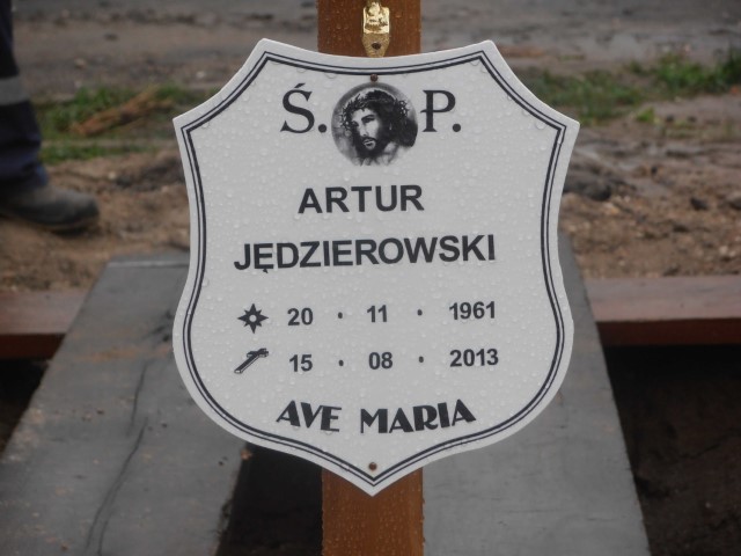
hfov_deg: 10.0
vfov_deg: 7.5
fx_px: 4238
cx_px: 370
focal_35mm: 198
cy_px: 278
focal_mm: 35.05
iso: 80
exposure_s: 1/250
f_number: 5.8
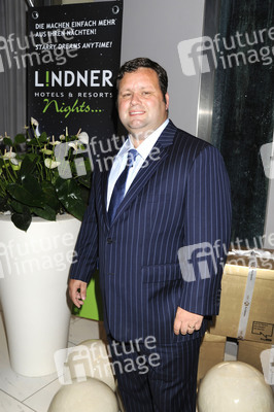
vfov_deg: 53.2
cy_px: 206
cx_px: 137
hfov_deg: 36.8
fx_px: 412
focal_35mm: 36
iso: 640
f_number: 5.6
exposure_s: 1/160
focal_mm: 36
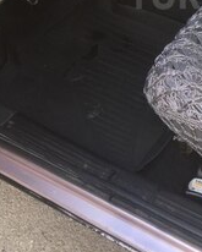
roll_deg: -1.5
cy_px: -5
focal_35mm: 68
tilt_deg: -34.9
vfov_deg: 26.3
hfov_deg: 21.3
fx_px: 508
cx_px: 223
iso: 32
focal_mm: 4.15
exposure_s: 1/116
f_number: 2.2
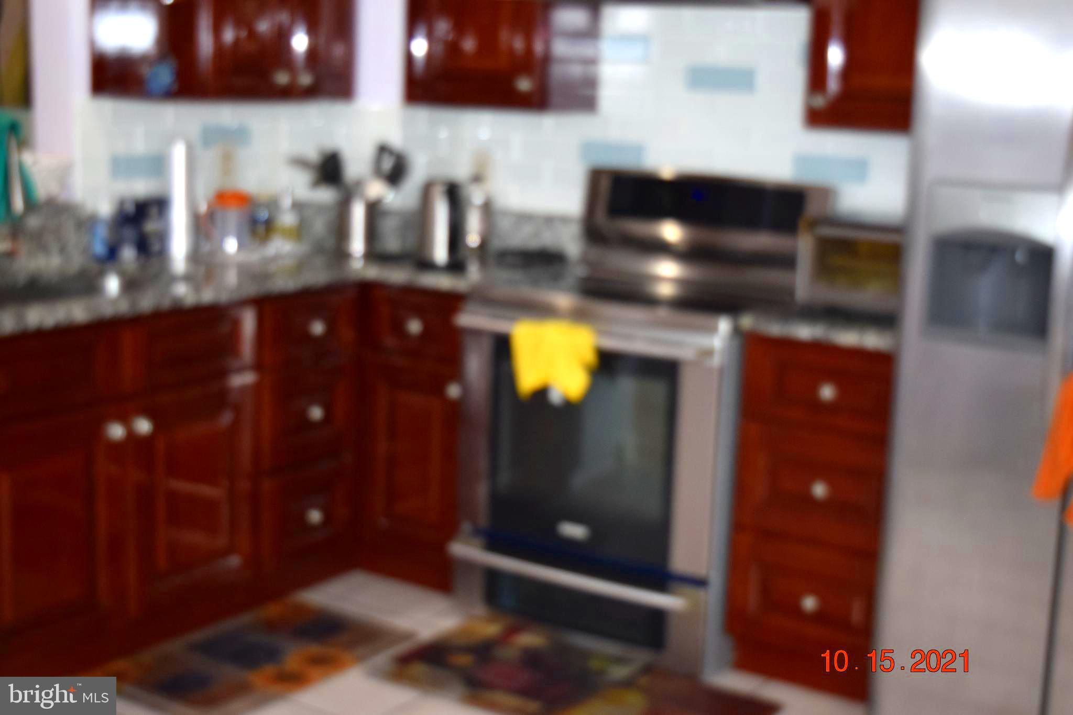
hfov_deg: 37.9
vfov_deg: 25.7
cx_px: 536
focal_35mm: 52
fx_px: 1565
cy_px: 358
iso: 800
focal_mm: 35
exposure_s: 1/60
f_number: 4.5
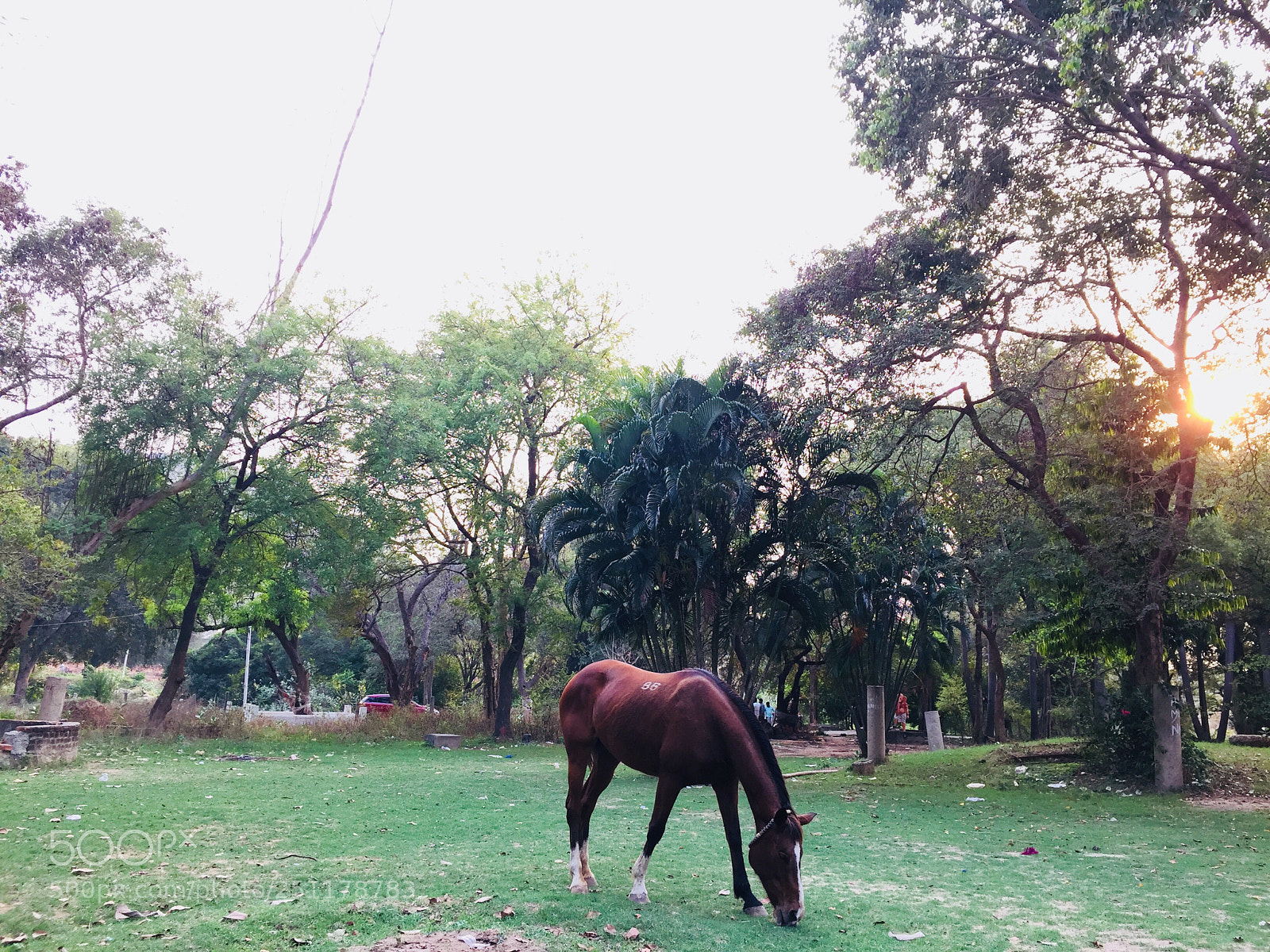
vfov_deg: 48.2
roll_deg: -1.9
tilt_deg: +10.6
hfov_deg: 61.7
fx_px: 1064
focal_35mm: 29
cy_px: 476
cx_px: 635
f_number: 2.2
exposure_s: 1/100
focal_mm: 4.15
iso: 32
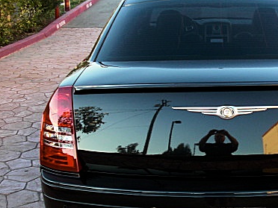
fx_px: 498
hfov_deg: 30.4
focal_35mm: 62
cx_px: 224
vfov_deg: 23.6
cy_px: 113
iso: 100
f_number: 2.8
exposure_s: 1/80
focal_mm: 6.3
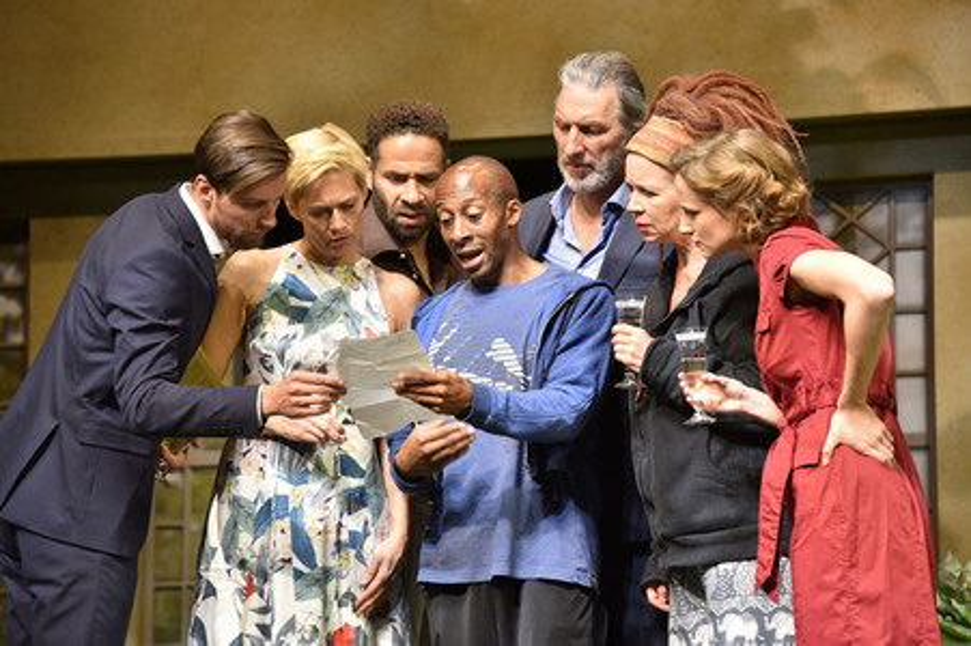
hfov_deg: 10.8
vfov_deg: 7.2
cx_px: 486
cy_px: 323
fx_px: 5121
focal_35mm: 190
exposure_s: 1/125
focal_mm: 190
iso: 1000
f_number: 6.3
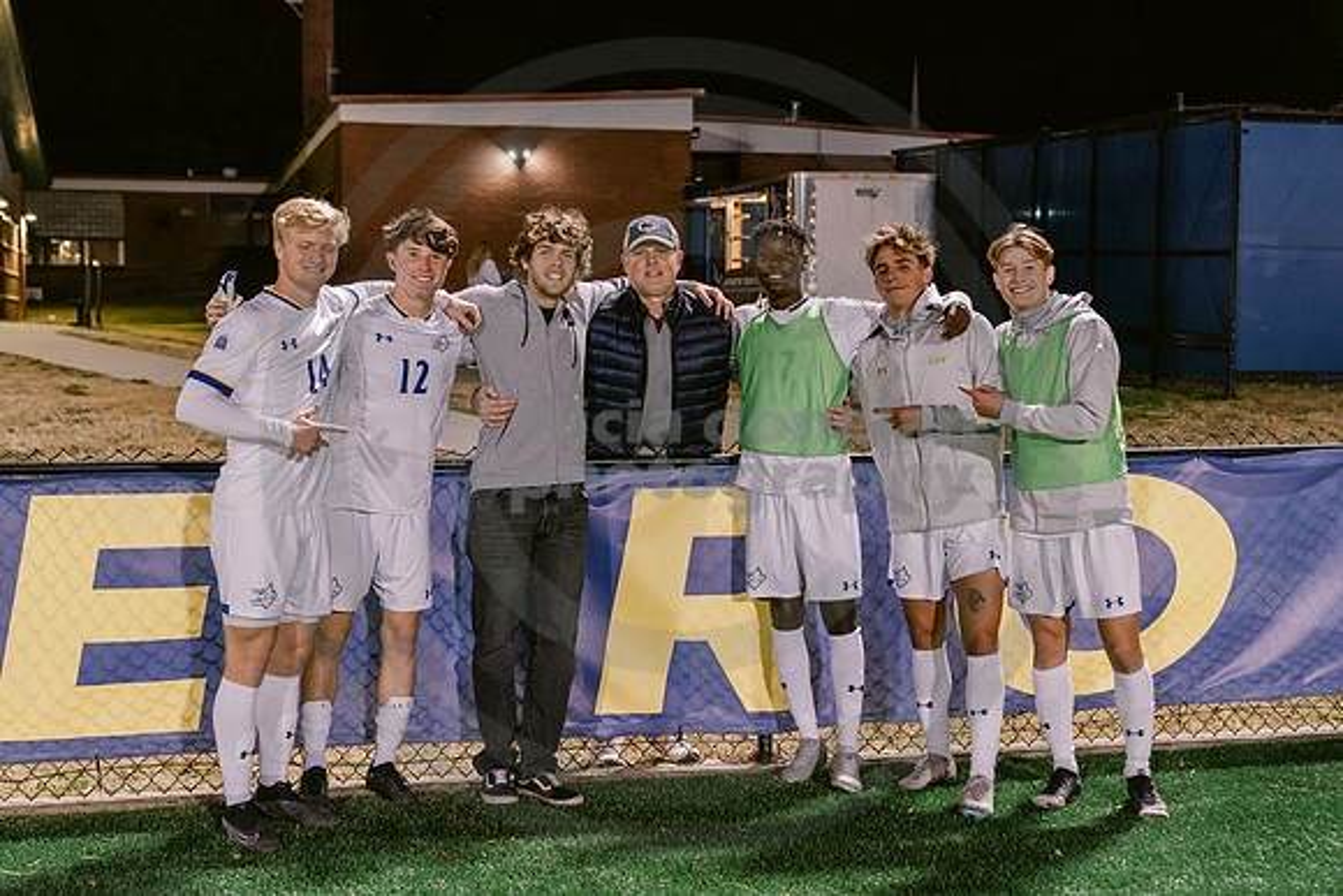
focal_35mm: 50
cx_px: 672
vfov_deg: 27.0
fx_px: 1866
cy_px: 448
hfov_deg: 39.6
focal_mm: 50
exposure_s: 1/100
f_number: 4
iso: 2500
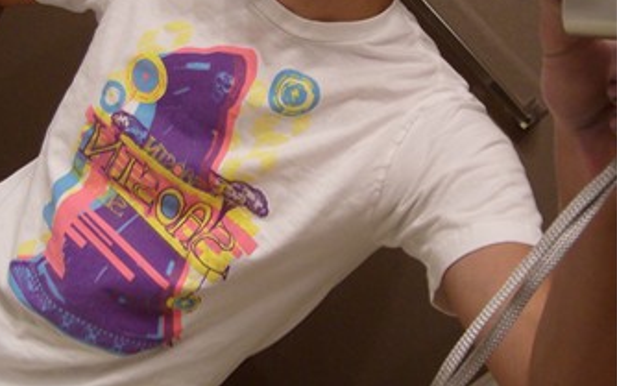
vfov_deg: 22.6
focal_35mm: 57
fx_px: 959
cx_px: 274
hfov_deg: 35.6
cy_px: 111
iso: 200
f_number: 2.8
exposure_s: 1/57.9
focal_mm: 6
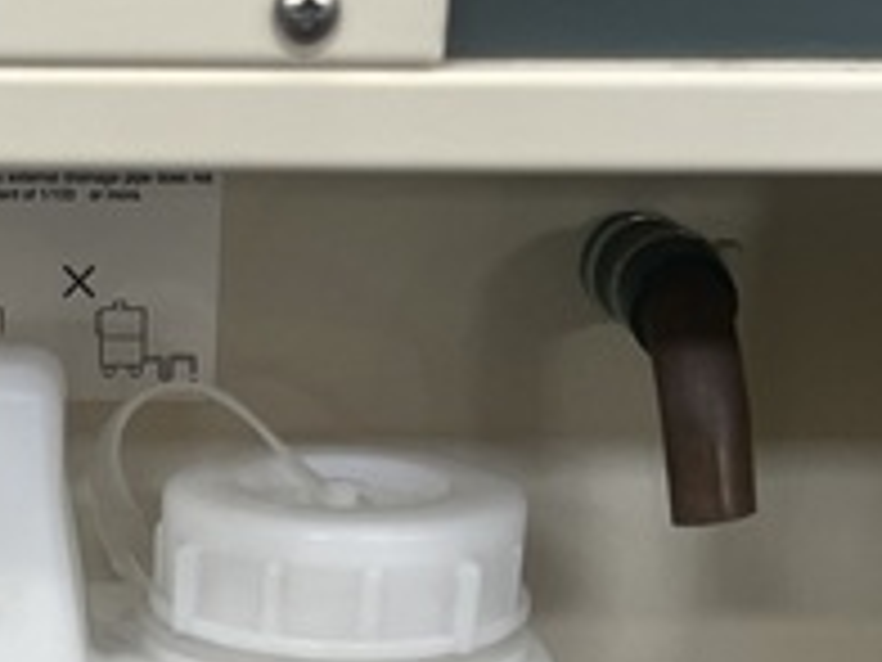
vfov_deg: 15.7
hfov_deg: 22.4
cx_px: 58
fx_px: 2166
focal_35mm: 85
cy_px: 1045
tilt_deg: -29.4
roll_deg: -0.7
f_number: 1.6
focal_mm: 5.1
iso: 80
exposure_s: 1/122
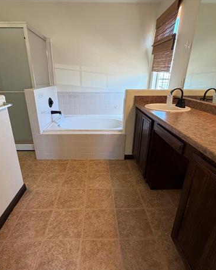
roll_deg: -1.2
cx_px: 100
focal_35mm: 19
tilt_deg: -19.4
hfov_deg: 70.7
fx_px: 152
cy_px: 137
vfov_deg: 83.3
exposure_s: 1/120
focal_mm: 2.22
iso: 320
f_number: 2.2
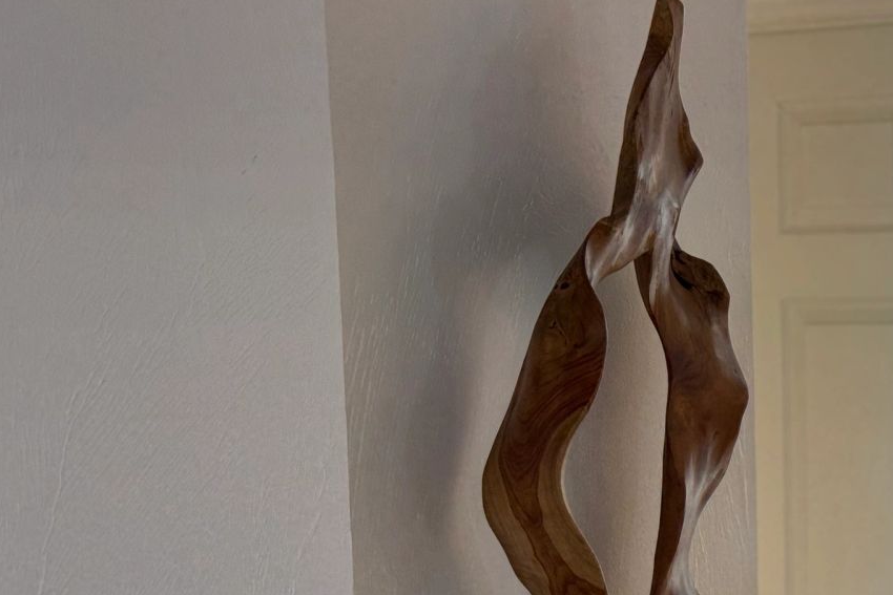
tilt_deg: -7.8
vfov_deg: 14.4
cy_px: 571
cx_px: 817
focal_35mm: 94
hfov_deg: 21.2
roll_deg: +1.1
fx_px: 2332
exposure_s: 1/60
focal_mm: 6.76
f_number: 1.78
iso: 64
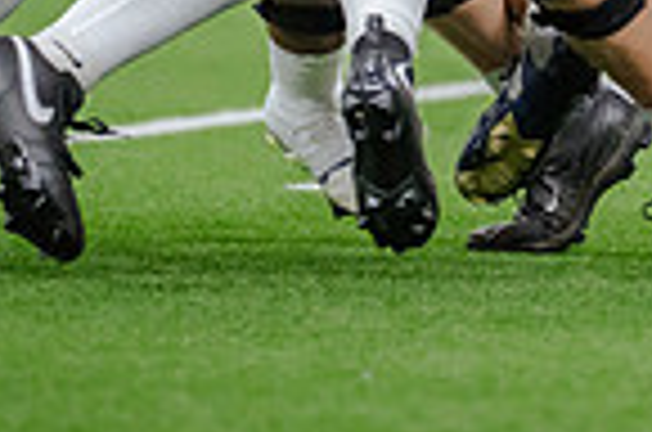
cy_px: -407
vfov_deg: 1.8
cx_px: 860
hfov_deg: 2.7
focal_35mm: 774
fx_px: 13987
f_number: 2.8
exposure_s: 1/1250
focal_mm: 191
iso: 3200
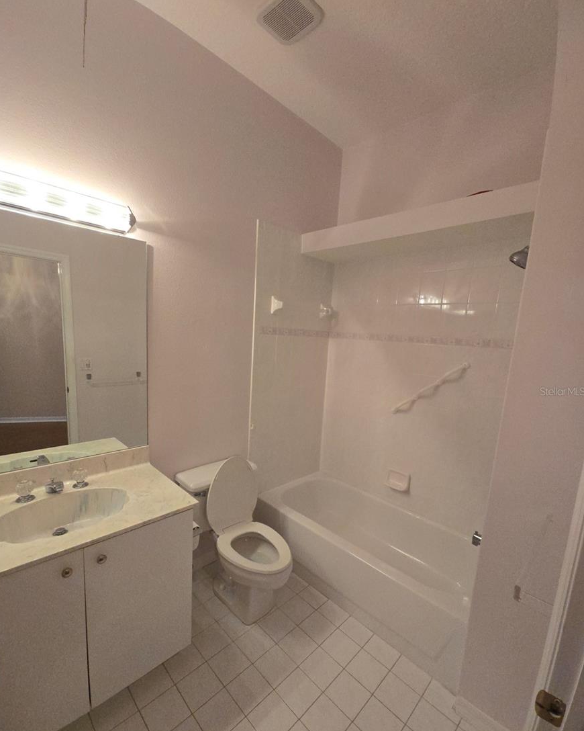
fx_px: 303
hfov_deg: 88.0
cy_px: 391
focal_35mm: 14
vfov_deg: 100.6
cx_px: 285
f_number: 2.2
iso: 250
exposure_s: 1/60
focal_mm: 2.2
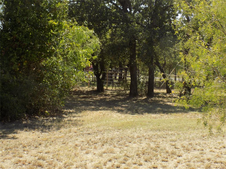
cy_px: 84
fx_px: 385
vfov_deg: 24.8
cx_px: 113
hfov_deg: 32.7
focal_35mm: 59
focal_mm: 10.5
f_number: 4
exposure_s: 1/250
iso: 80
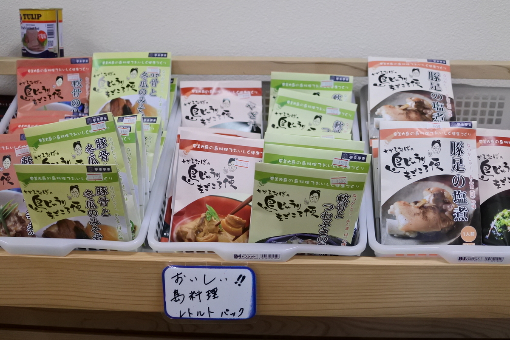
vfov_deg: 27.5
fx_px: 694
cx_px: 255
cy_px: 170
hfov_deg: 40.3
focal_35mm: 49
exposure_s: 1/2500
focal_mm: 18.5
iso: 1600
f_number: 1.8
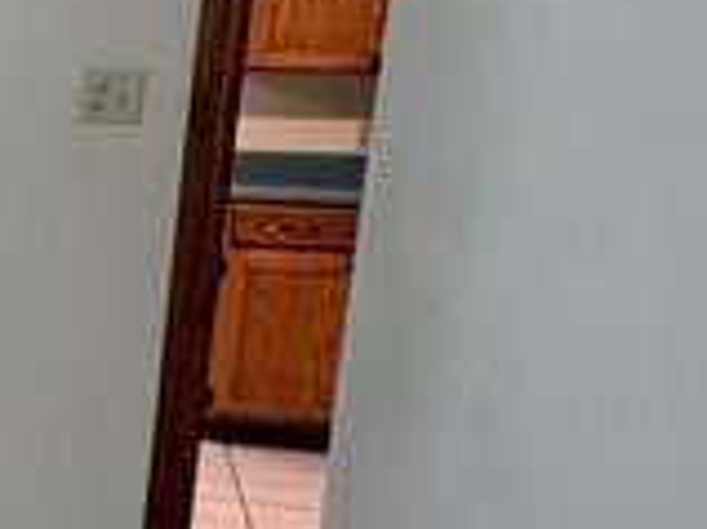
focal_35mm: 90
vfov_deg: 16.4
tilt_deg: -9.4
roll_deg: +0.8
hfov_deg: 14.4
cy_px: 325
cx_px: -996
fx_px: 1837
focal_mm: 2.22
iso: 200
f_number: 2.2
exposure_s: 1/60
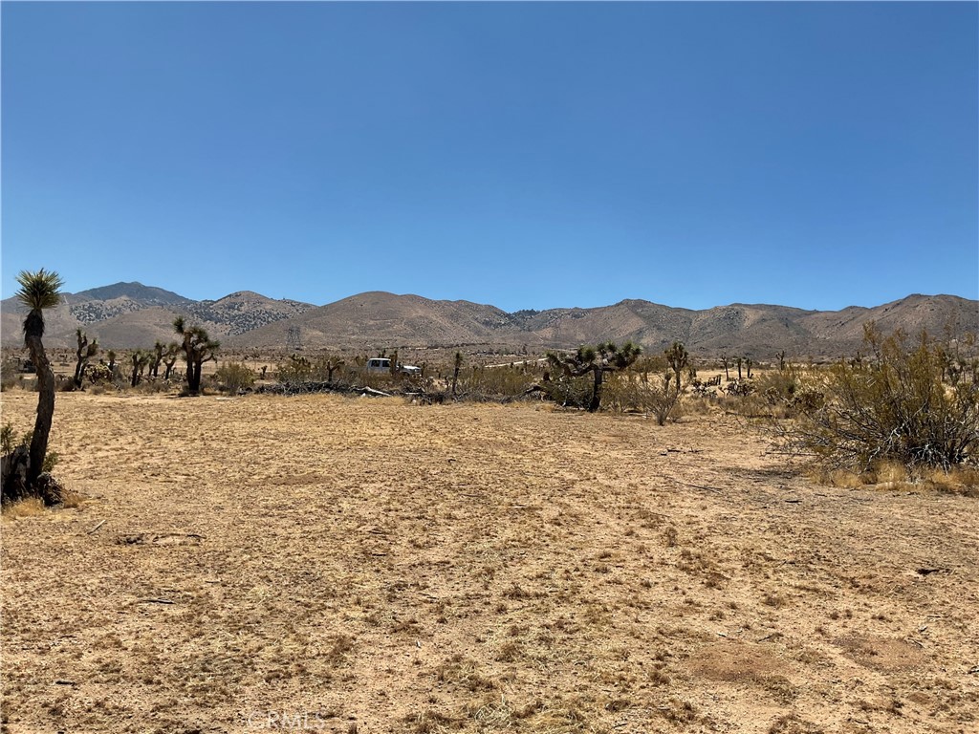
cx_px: 490
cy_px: 367
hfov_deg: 61.7
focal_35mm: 29
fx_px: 820
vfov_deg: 48.2
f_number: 1.8
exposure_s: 1/3125
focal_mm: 3
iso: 16
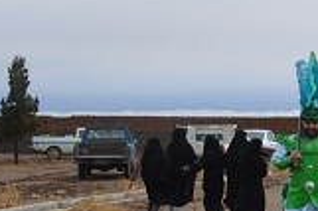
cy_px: 133
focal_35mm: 126
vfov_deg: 10.9
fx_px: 1112
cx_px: 617
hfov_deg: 14.0
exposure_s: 1/320
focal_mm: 18
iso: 200
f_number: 9
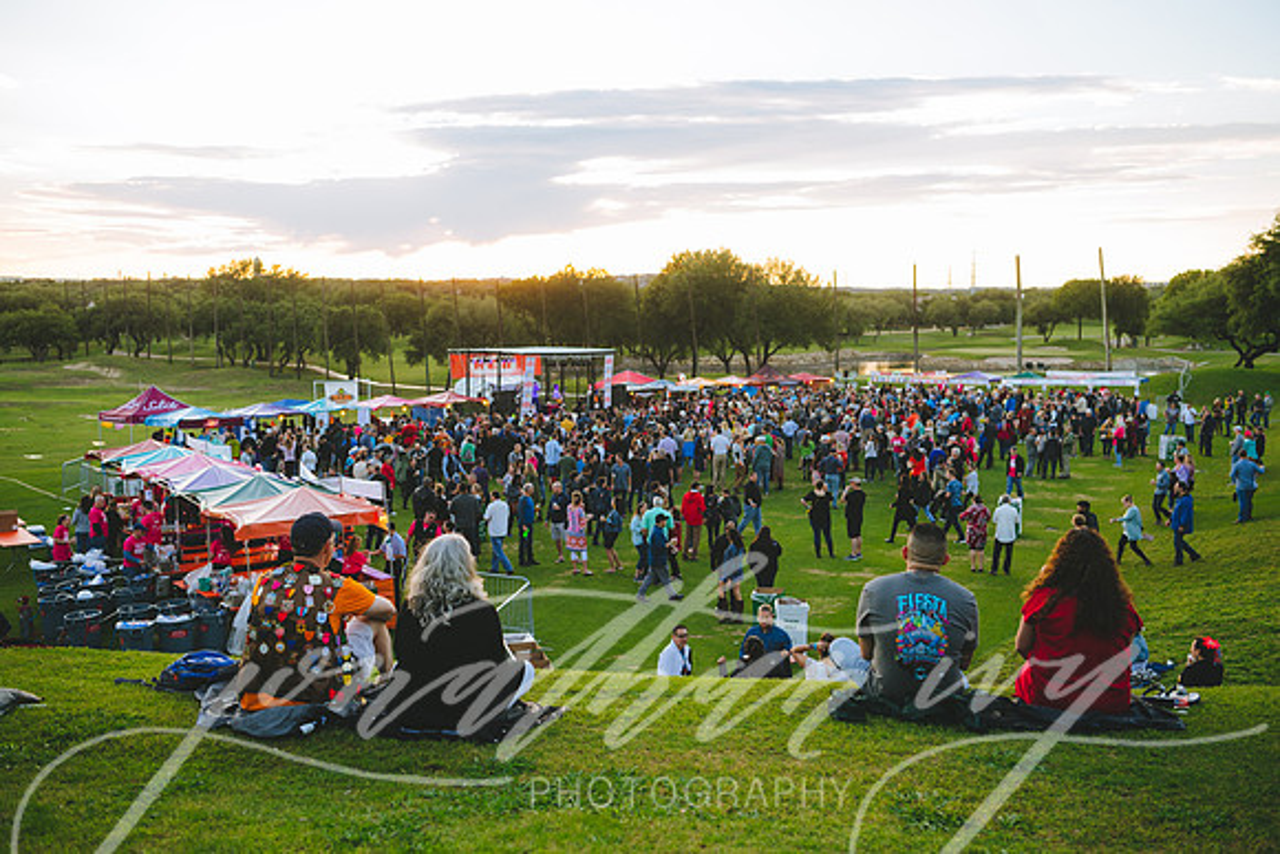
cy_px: 427
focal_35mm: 35
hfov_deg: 54.4
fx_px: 1245
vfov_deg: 37.9
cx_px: 640
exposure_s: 1/160
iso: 140
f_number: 3.5
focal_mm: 35
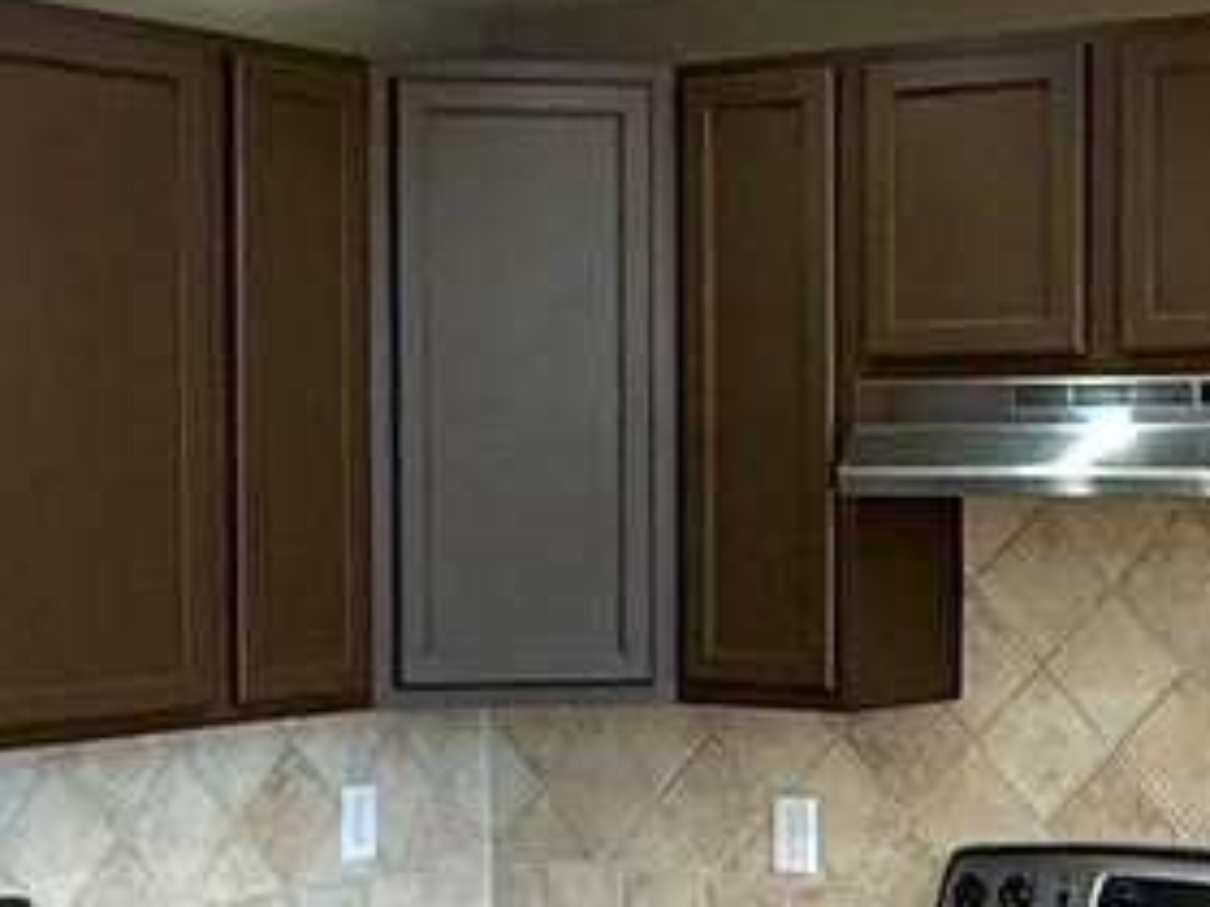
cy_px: 596
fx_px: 2796
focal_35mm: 80
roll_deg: +0.2
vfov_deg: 18.4
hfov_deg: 24.3
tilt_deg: -2.6
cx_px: 756
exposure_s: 1/120
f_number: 2.2
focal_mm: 2.22
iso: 160
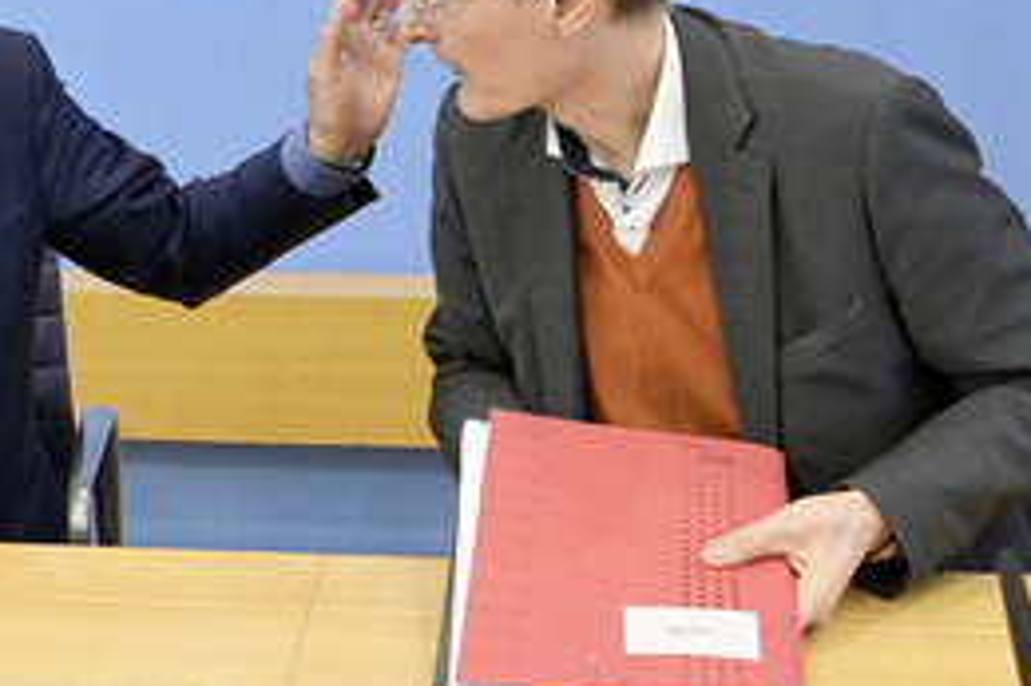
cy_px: 159
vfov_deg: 22.7
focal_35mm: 59
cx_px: 252
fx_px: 1689
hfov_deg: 33.3
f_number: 5
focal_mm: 34
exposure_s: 1/640
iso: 3200
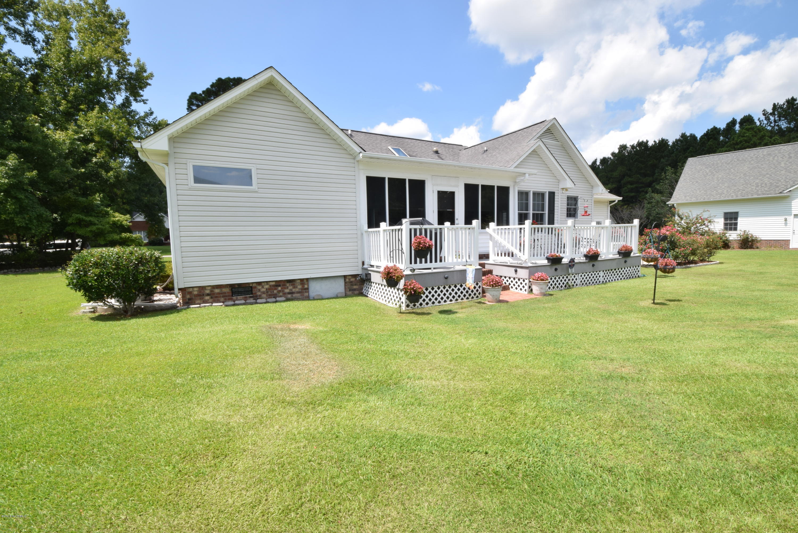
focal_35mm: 15
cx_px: 399
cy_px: 266
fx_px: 333
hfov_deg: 100.4
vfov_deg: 77.3
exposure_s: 1/50
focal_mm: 10
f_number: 22
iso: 220
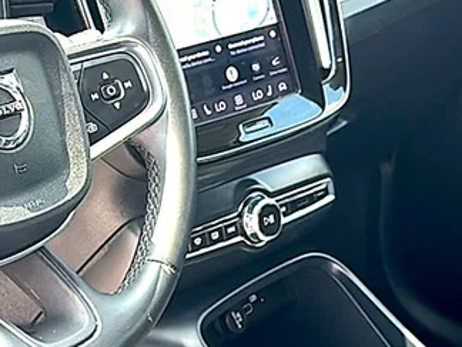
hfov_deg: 23.4
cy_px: 176
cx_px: 71
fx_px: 1094
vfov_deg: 18.0
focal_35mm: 82
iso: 125
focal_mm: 6.86
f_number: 1.78
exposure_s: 1/363
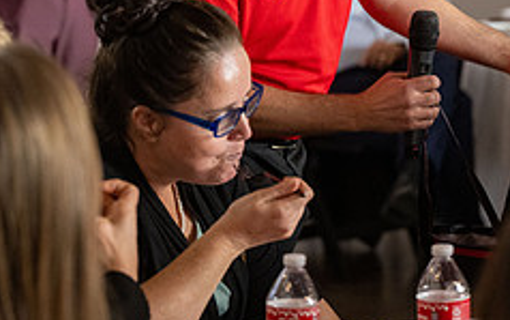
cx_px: 291
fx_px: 2420
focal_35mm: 174
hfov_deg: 12.0
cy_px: 8
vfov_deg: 7.5
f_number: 2.8
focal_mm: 70
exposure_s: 1/500
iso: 2500
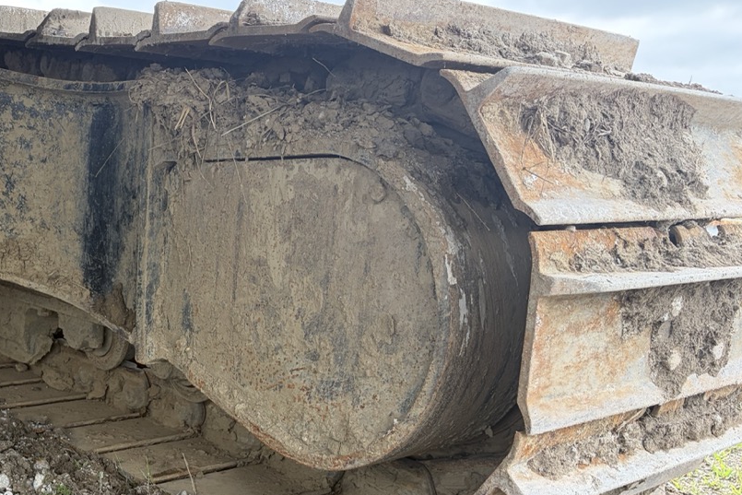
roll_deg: -0.7
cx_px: 157
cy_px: 376
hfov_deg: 43.5
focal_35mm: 43
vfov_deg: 30.6
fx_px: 886
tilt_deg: -11.8
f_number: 1.6
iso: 64
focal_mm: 5.96
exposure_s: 1/496
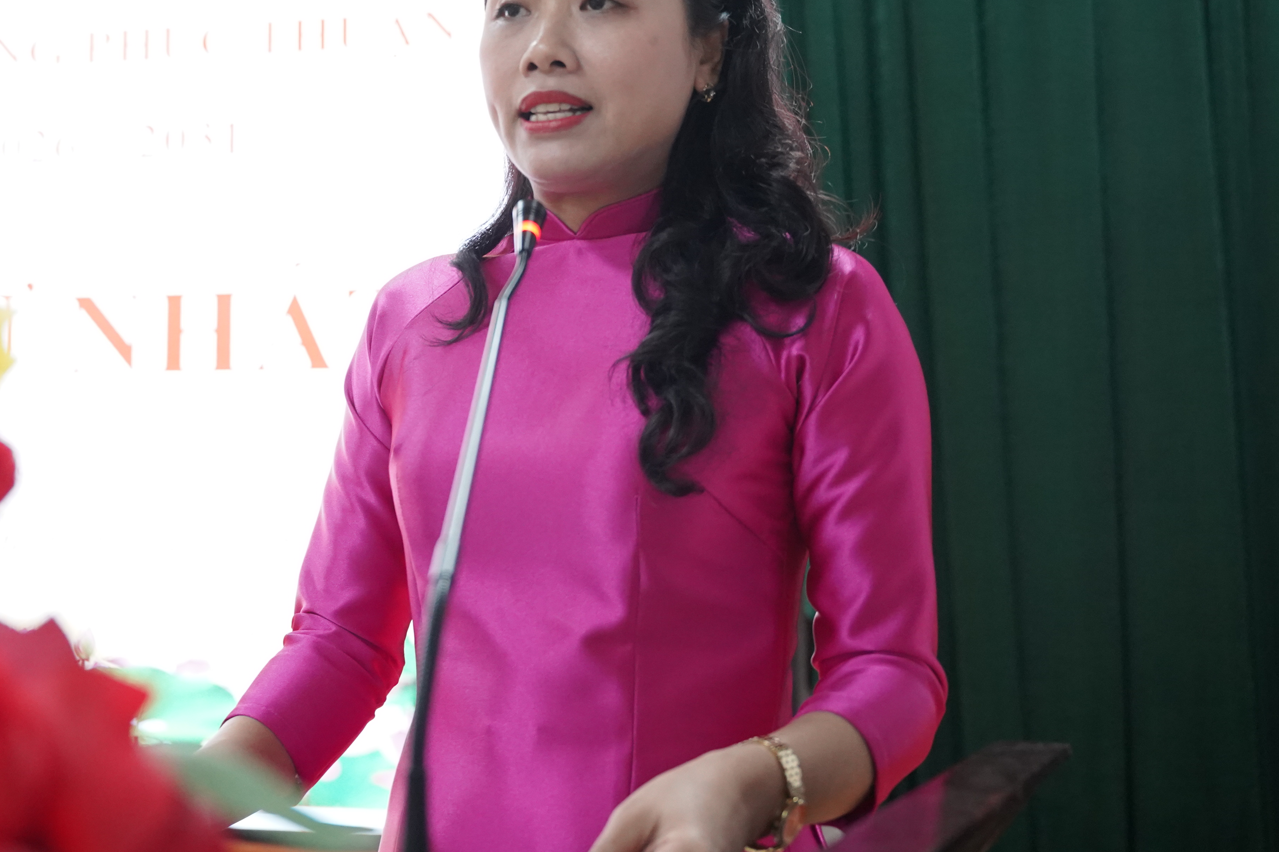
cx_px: 330
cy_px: 234
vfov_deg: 25.0
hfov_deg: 36.4
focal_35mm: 53
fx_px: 1900
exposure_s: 1/125
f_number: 2.8
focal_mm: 32.3
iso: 4000
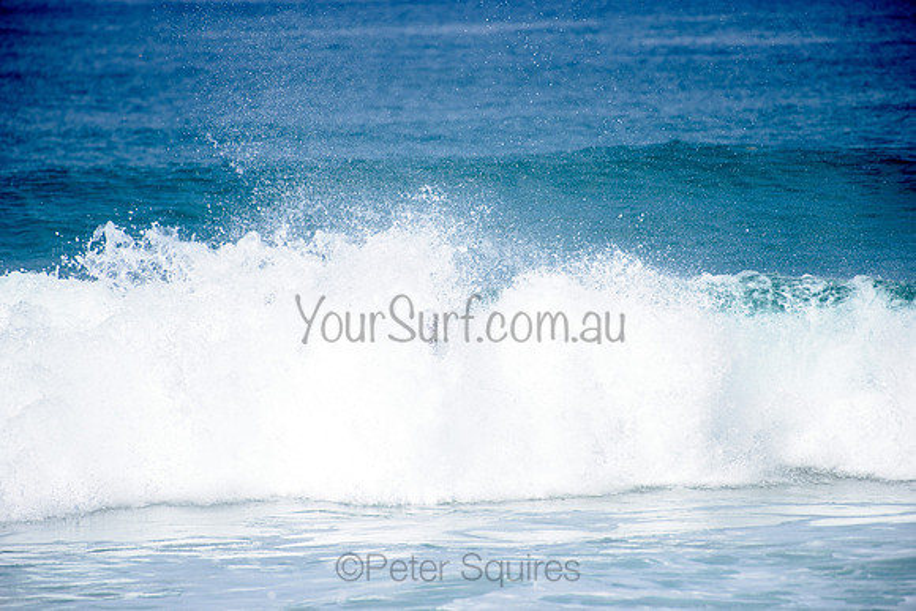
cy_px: 306
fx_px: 12727
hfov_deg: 4.1
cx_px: 458
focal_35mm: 500
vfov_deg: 2.8
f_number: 5.6
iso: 180
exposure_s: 1/2000
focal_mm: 500
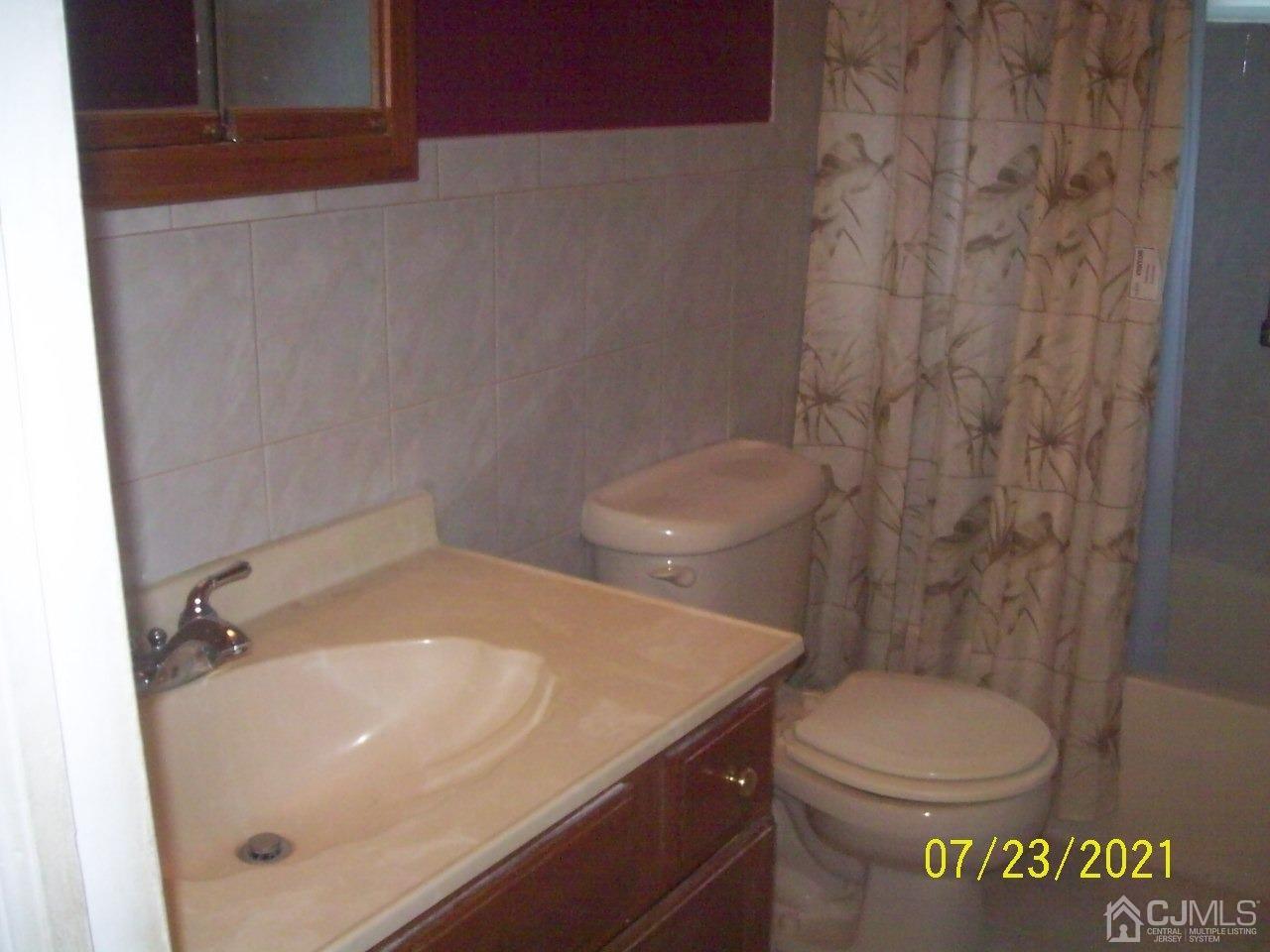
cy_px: 476
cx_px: 635
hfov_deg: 51.4
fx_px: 1321
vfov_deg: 39.7
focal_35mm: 36
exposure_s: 1/64
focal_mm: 6
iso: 160
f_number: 2.7
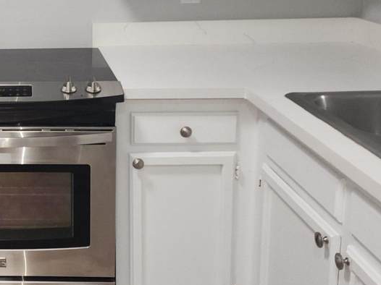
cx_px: -1
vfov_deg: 25.4
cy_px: 41
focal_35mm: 56
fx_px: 616
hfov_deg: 31.7
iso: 125
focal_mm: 6.4
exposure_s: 1/60
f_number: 1.8
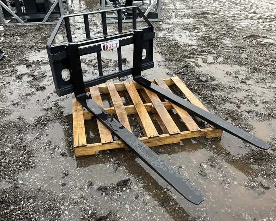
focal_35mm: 31
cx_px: 143
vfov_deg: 47.1
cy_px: 108
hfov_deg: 57.2
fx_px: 253
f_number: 1.8
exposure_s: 1/122
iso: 64
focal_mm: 3
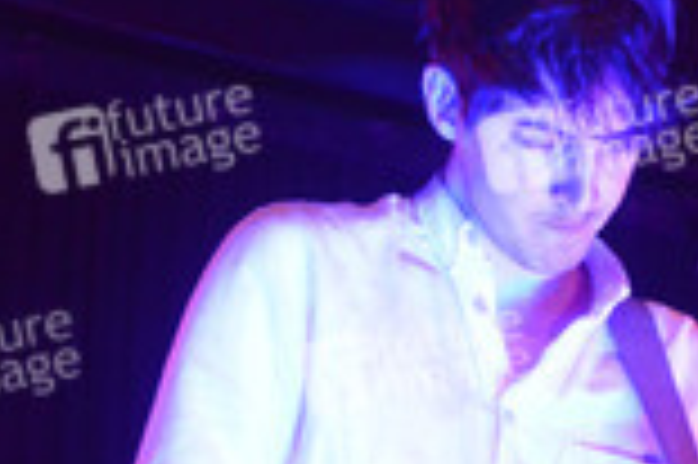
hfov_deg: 15.9
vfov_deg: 11.1
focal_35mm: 122
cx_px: 925
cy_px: 478
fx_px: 2363
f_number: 4
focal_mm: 42
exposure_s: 1/200
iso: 8063
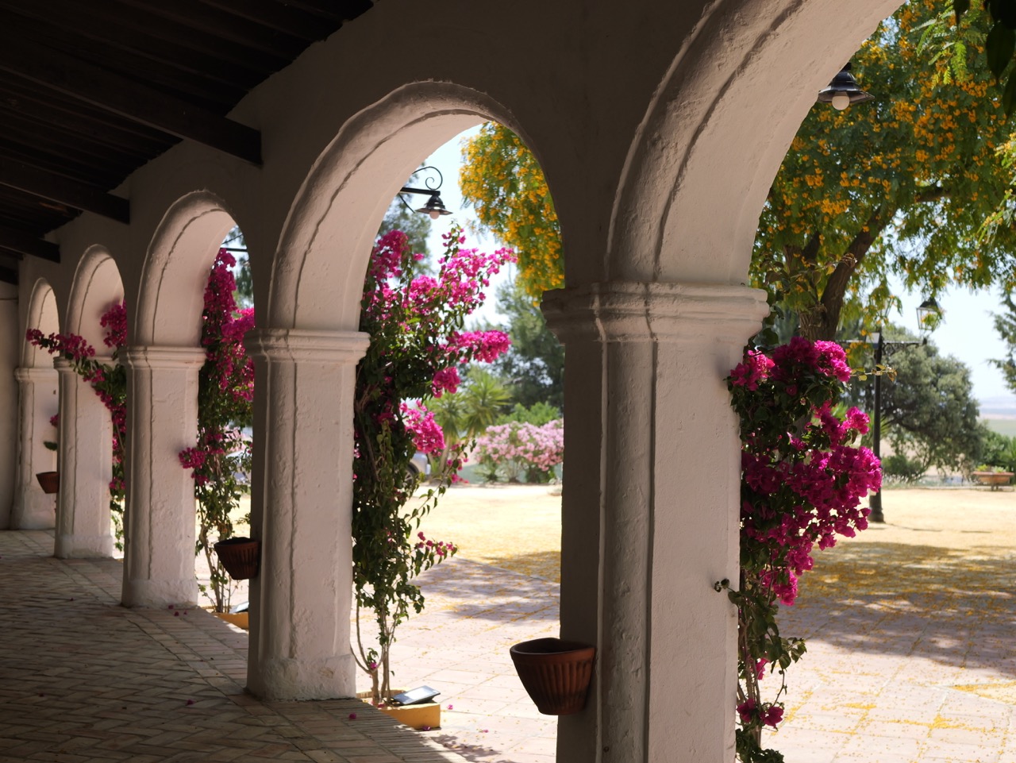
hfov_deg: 38.2
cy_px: 382
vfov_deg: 29.1
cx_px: 508
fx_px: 1468
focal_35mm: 50
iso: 100
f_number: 4
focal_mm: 25
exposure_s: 1/400
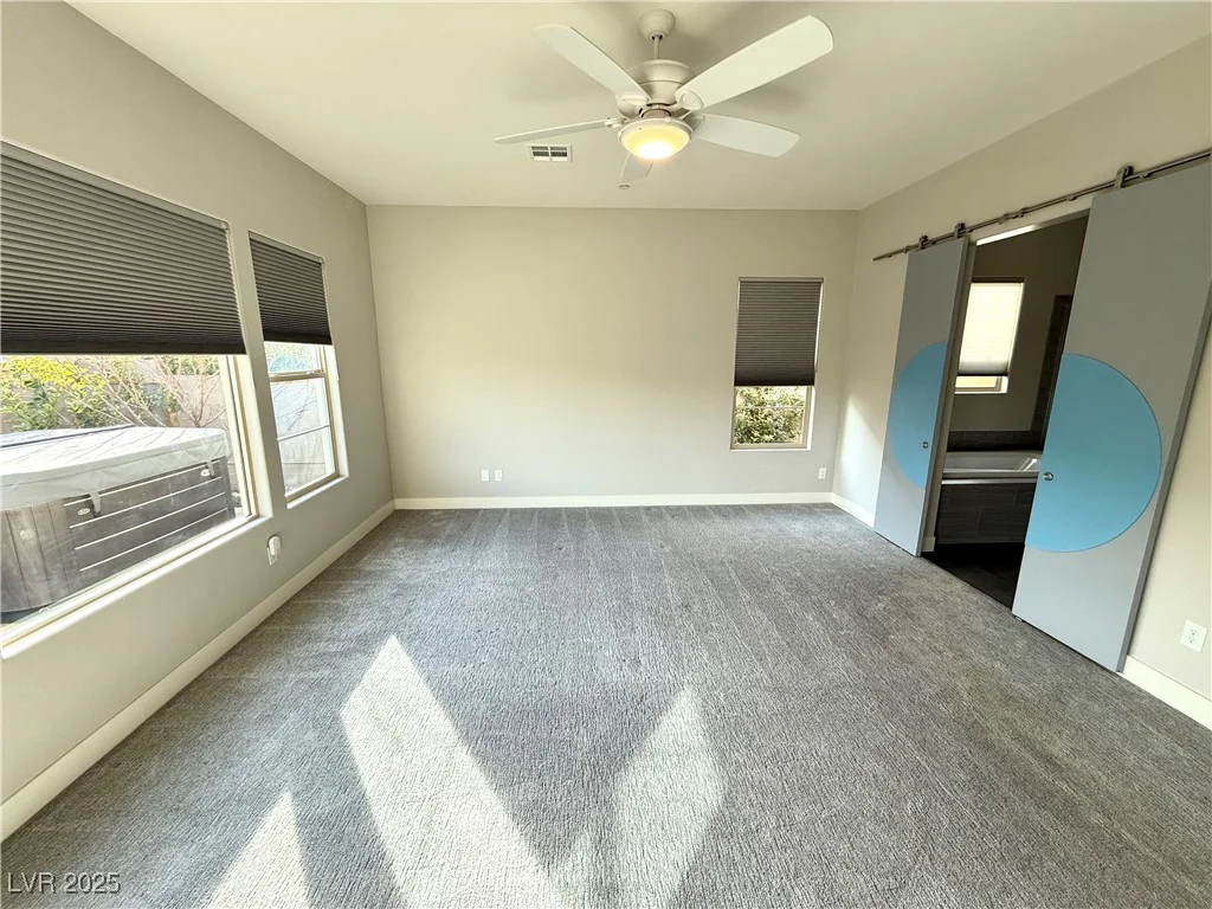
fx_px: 490
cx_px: 606
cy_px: 454
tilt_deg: -11.2
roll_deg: +0.0
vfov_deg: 85.7
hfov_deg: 102.1
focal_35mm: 14
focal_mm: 2.22
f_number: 2.2
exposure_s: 1/99
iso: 80
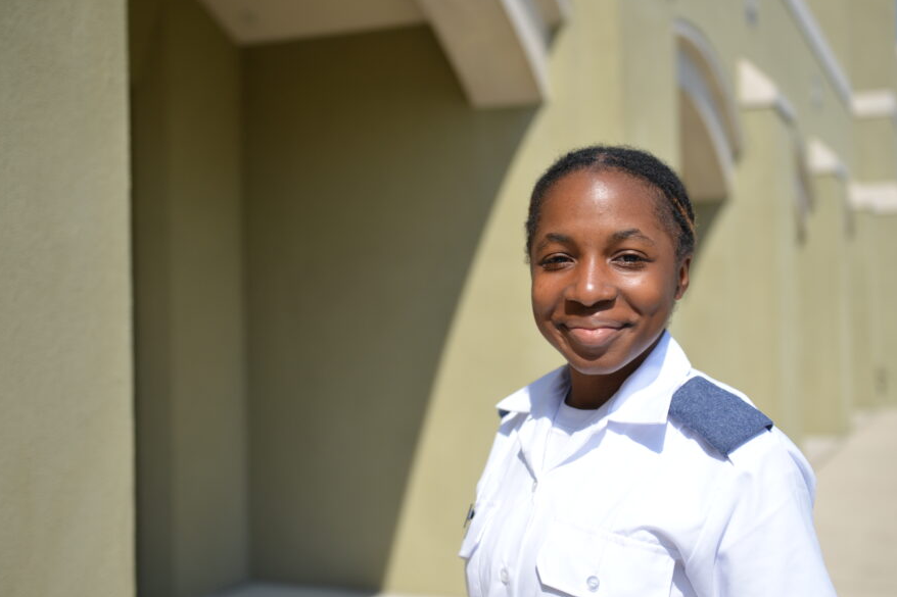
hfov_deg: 40.3
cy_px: 302
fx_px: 1221
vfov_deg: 27.5
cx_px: 477
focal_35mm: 49
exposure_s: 1/5000
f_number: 2.8
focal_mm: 42
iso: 250
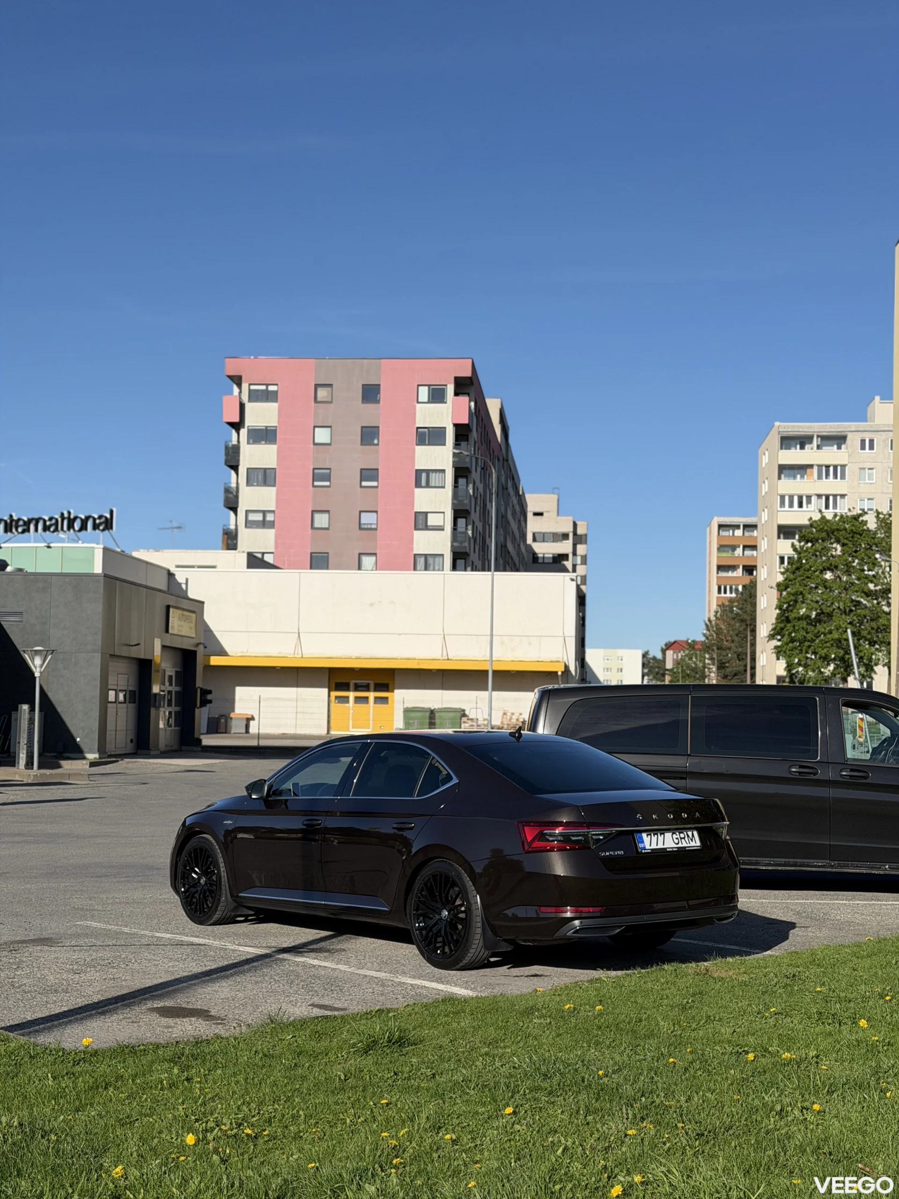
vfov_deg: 39.7
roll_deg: -1.7
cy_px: 600
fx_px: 1662
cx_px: 450
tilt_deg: +3.0
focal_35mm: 48
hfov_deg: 30.3
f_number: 1.78
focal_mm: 6.76
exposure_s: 1/7874
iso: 64
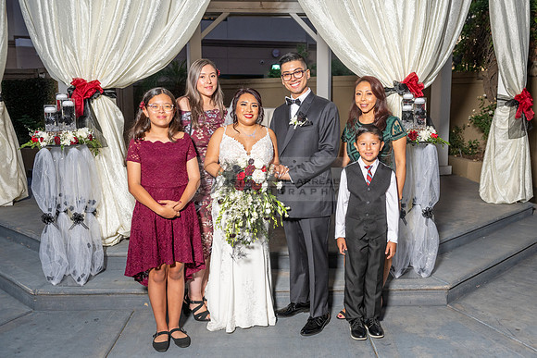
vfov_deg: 36.3
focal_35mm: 37
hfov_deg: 52.3
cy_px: 175
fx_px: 546
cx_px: 285
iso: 640
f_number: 4.5
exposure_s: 1/200
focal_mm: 34
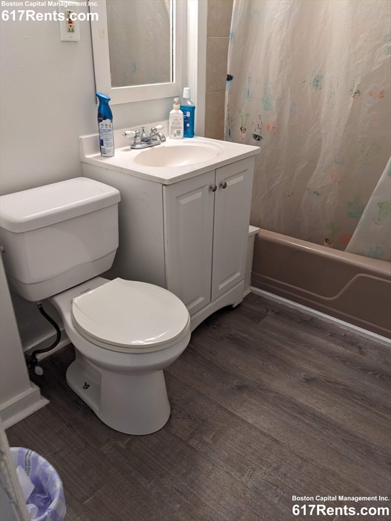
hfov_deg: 51.4
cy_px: 260
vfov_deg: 65.3
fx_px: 407
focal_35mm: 27
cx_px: 196
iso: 110
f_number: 1.73
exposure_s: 1/40
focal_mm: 4.38
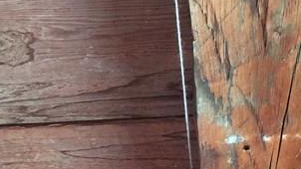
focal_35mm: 107
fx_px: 854
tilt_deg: +32.7
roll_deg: -3.8
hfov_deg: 20.0
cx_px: 136
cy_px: 183
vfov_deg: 11.2
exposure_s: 1/30
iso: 50
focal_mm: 4.15
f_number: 2.2
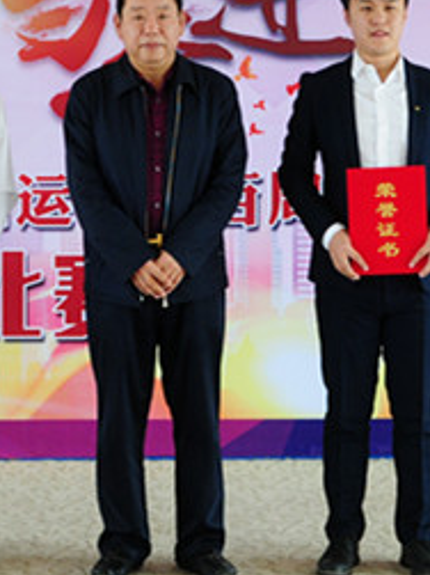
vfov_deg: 24.1
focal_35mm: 81
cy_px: 210
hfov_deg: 18.1
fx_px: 1343
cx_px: 129
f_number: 2.8
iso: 450
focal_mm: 28
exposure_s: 1/125
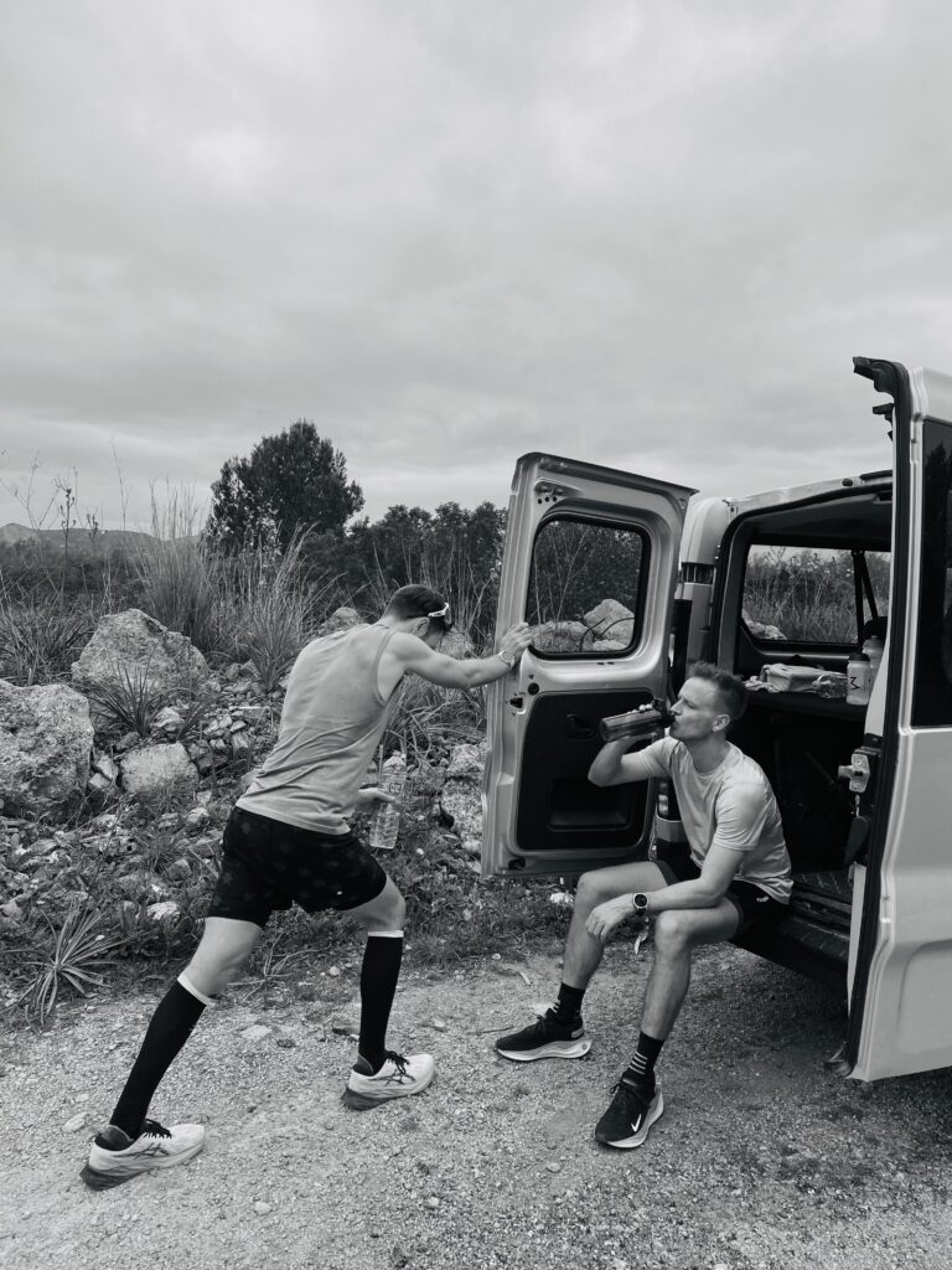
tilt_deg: -3.2
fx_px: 953
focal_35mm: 26
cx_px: 476
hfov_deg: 53.1
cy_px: 635
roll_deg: -1.5
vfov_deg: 67.3
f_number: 1.8
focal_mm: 4.25
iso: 32
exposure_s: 1/1927
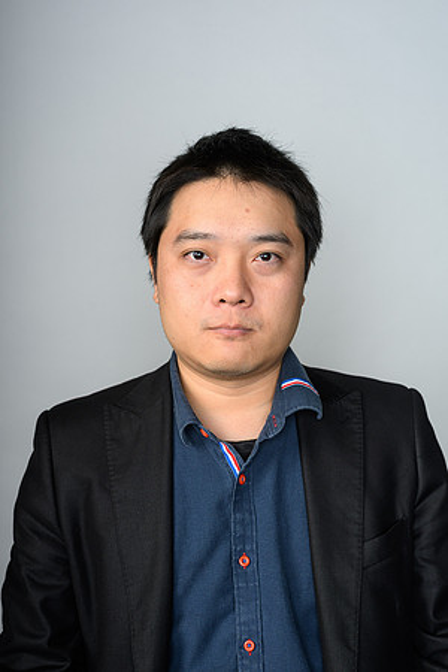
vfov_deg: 39.6
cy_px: 336
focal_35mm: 50
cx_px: 224
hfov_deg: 27.0
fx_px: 933
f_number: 5.6
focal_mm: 50
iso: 200
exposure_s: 1/200
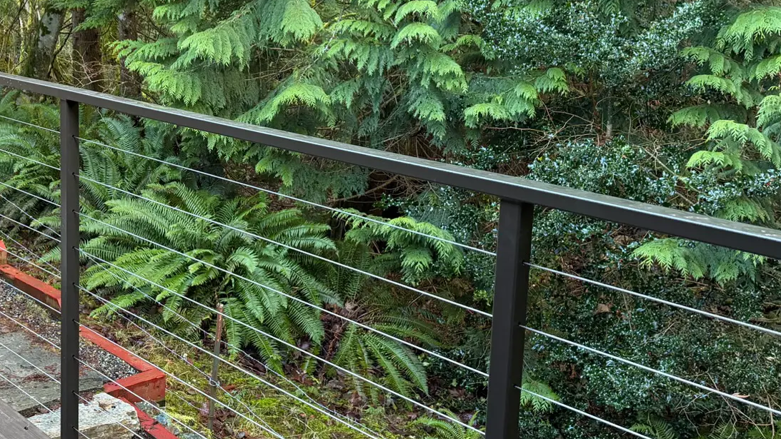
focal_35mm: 49
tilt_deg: -10.2
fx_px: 1015
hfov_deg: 40.6
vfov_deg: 24.3
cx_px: 171
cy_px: 132
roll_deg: -0.2
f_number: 1.78
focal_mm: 6.76
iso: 200
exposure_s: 1/69
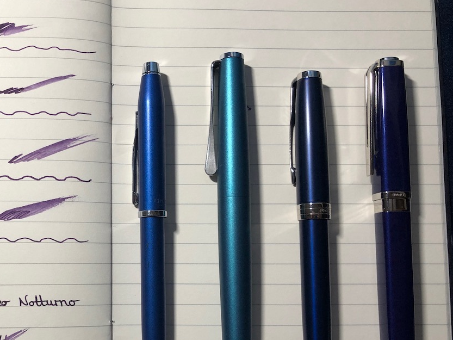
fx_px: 563
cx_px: 110
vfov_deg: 33.2
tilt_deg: -85.0
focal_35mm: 43
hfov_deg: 42.4
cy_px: 233
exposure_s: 1/30
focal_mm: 4
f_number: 1.8
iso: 32
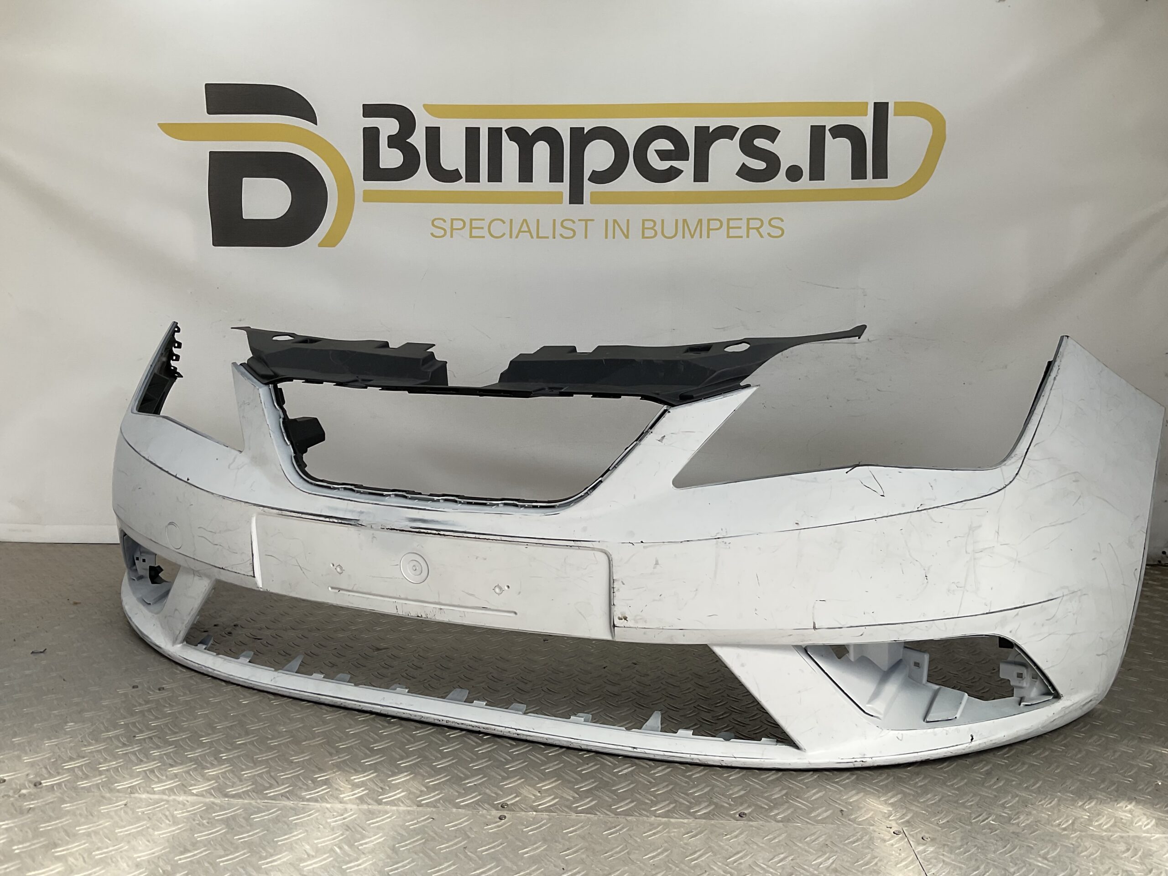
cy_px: 438
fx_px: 979
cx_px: 584
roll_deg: -2.2
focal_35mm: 29
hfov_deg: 61.7
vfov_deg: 48.2
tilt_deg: -7.3
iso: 16
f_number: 1.8
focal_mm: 3
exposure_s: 1/514
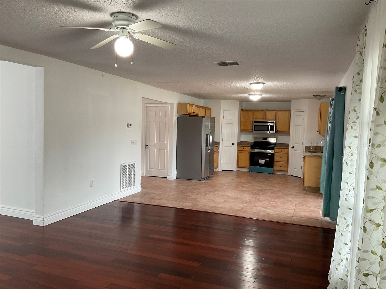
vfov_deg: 48.2
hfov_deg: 61.7
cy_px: 144
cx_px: 193
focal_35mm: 29
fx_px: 323
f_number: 1.8
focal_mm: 3
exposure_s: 1/60
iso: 50
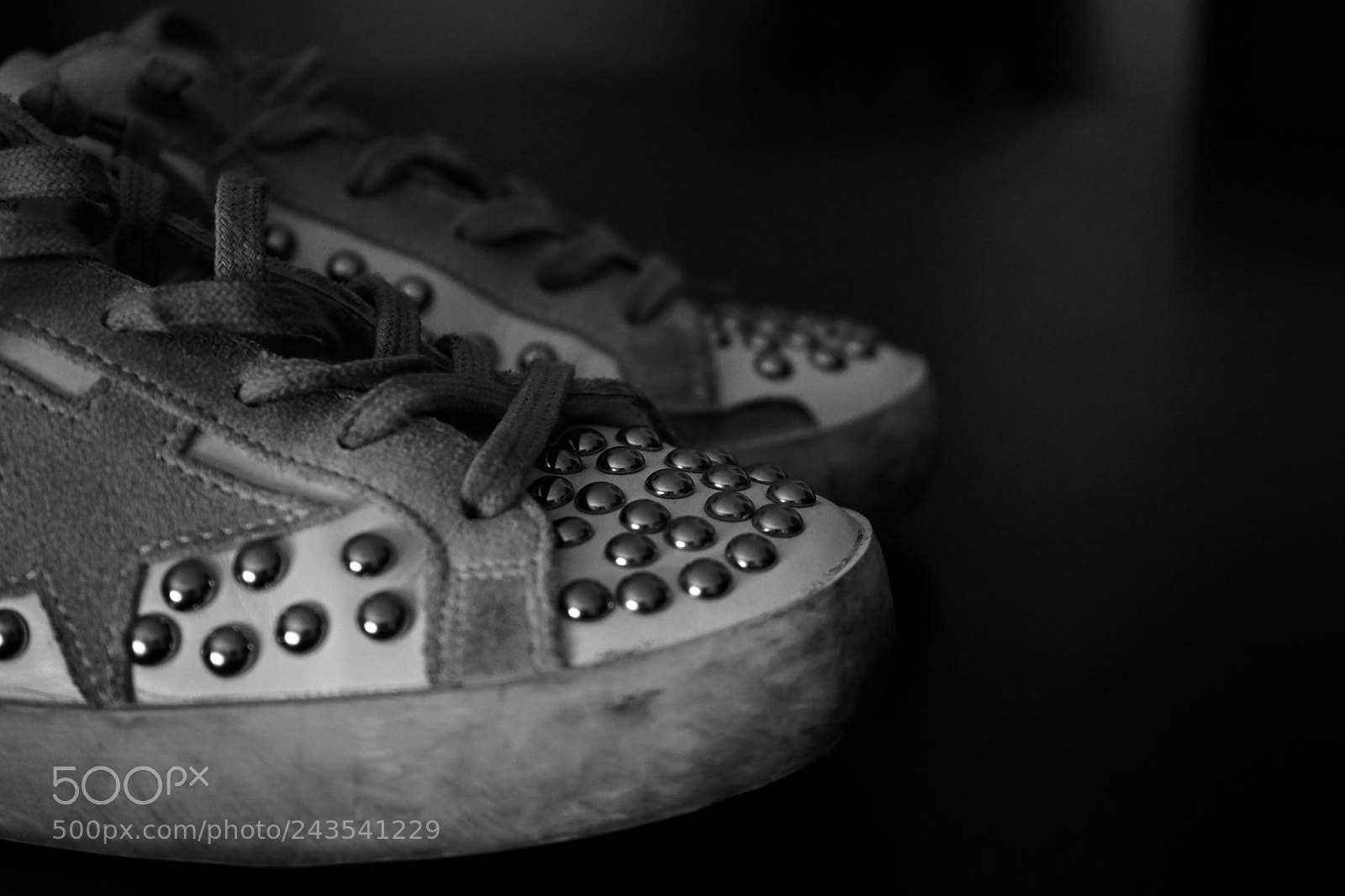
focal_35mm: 50
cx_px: 672
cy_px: 448
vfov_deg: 27.0
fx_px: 1868
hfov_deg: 39.6
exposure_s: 1/320
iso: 1600
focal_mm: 50
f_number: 5.6
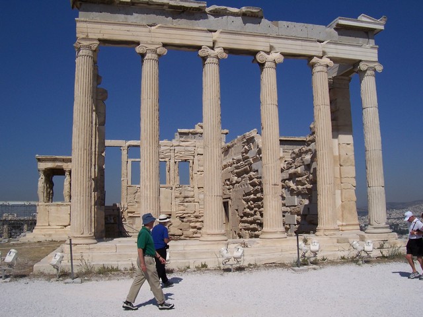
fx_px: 415
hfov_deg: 54.0
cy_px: 158
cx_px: 212
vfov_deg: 41.8
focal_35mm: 34
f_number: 5.6
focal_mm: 5.6
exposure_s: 1/1500
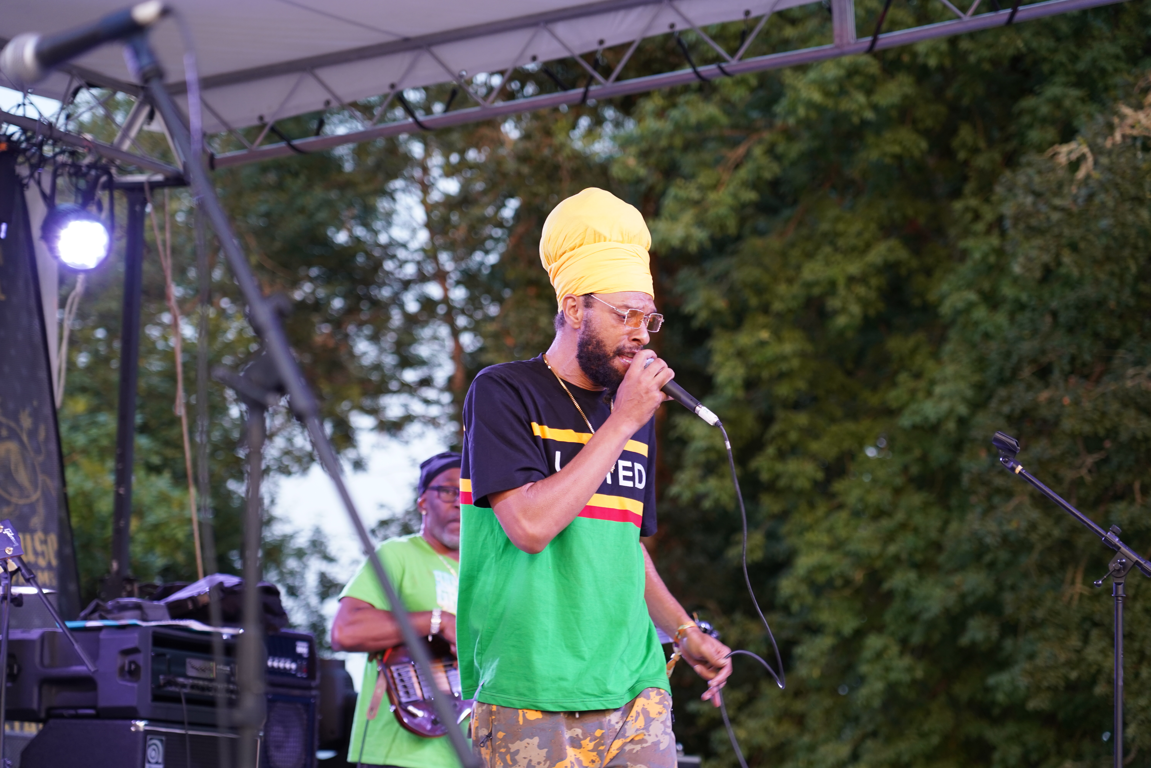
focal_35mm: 105
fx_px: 3357
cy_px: 384
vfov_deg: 13.0
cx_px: 576
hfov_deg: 19.5
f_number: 4
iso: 1000
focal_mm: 105
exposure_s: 1/160
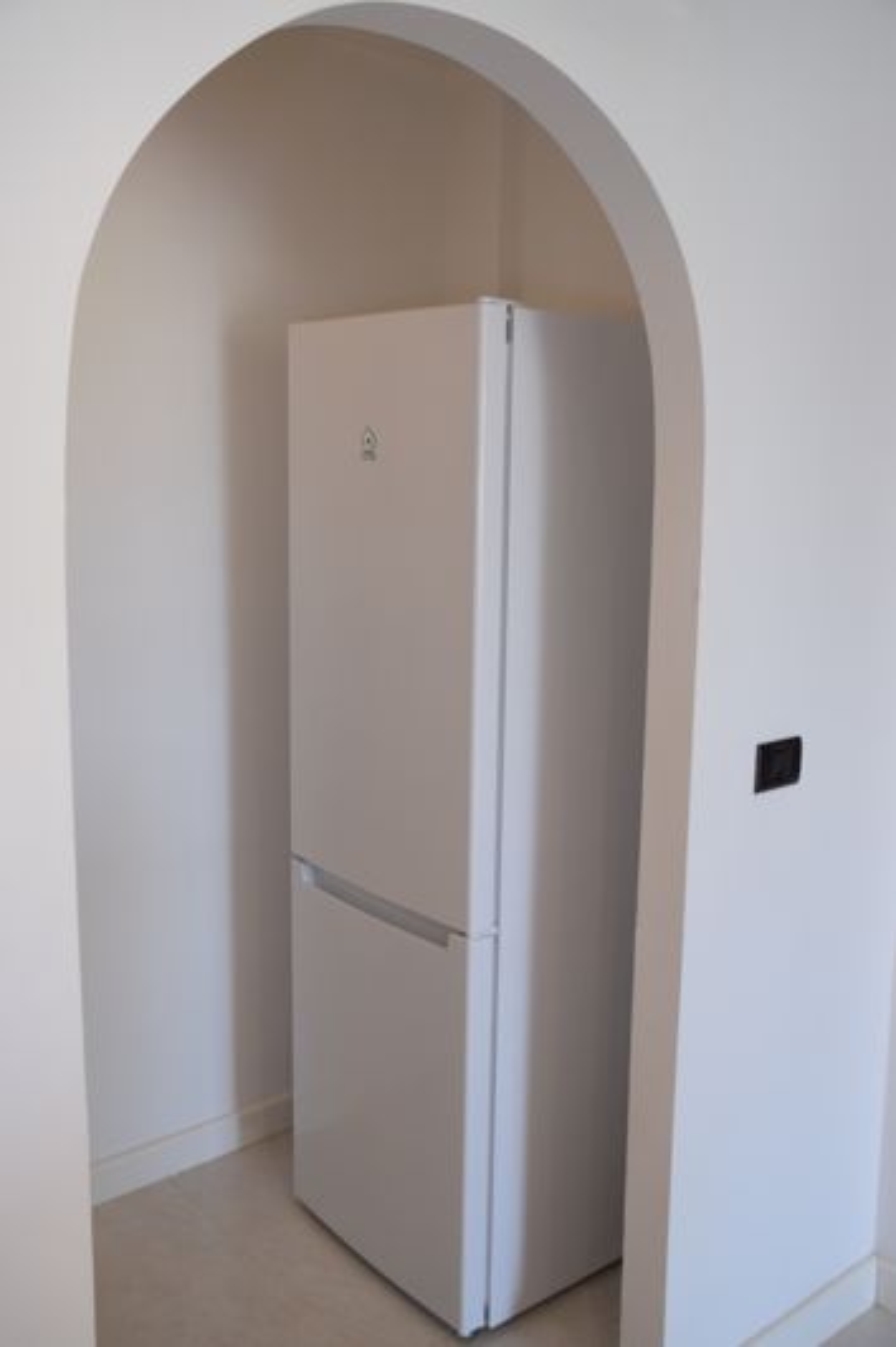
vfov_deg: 57.3
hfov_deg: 39.9
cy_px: 674
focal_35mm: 33
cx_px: 448
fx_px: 1234
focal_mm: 22
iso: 400
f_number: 4.5
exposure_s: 1/100
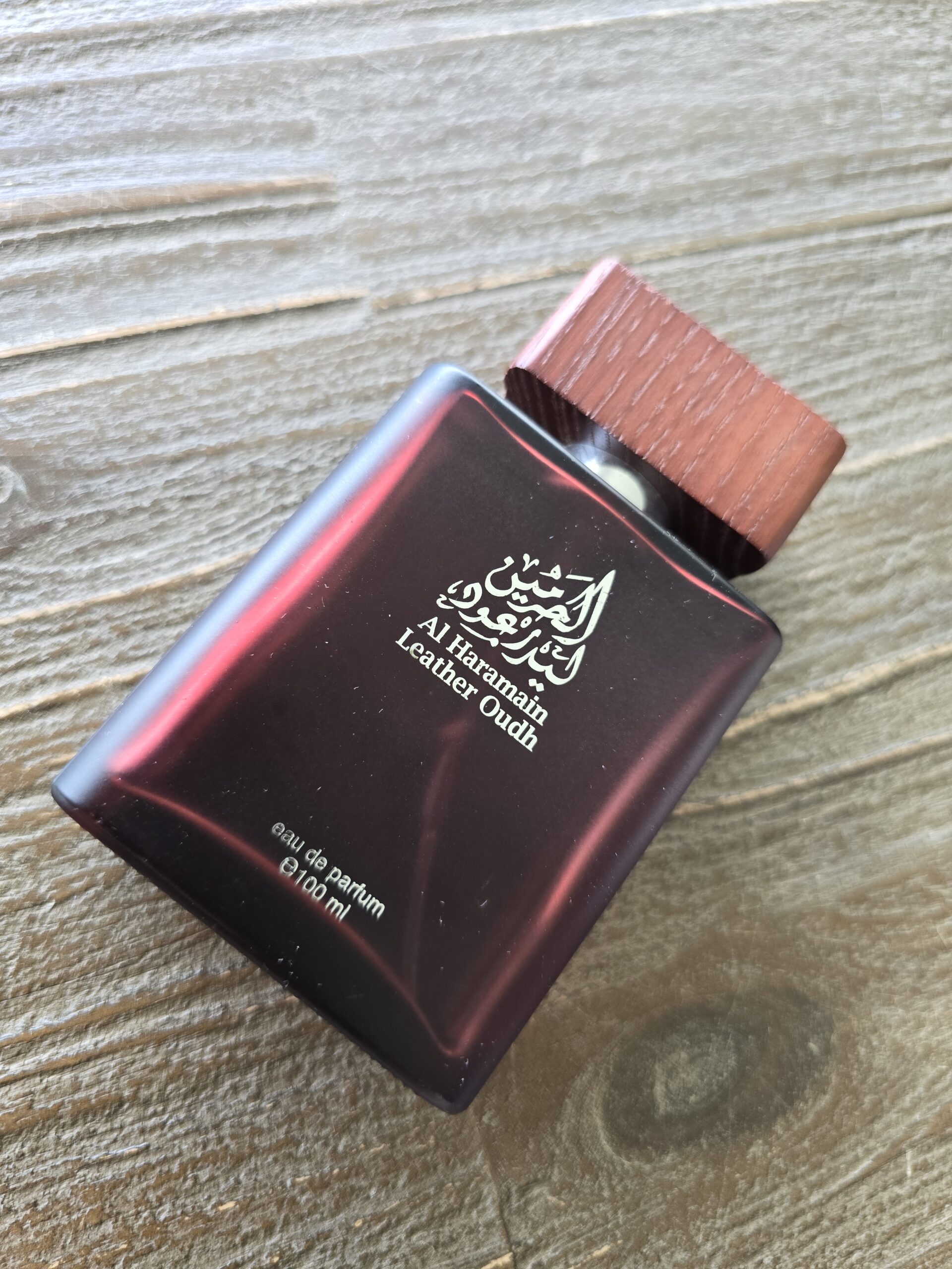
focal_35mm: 23
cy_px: 634
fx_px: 843
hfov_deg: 58.9
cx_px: 476
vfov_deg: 73.9
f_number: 1.7
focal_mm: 6.3
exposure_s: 1/120
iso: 160
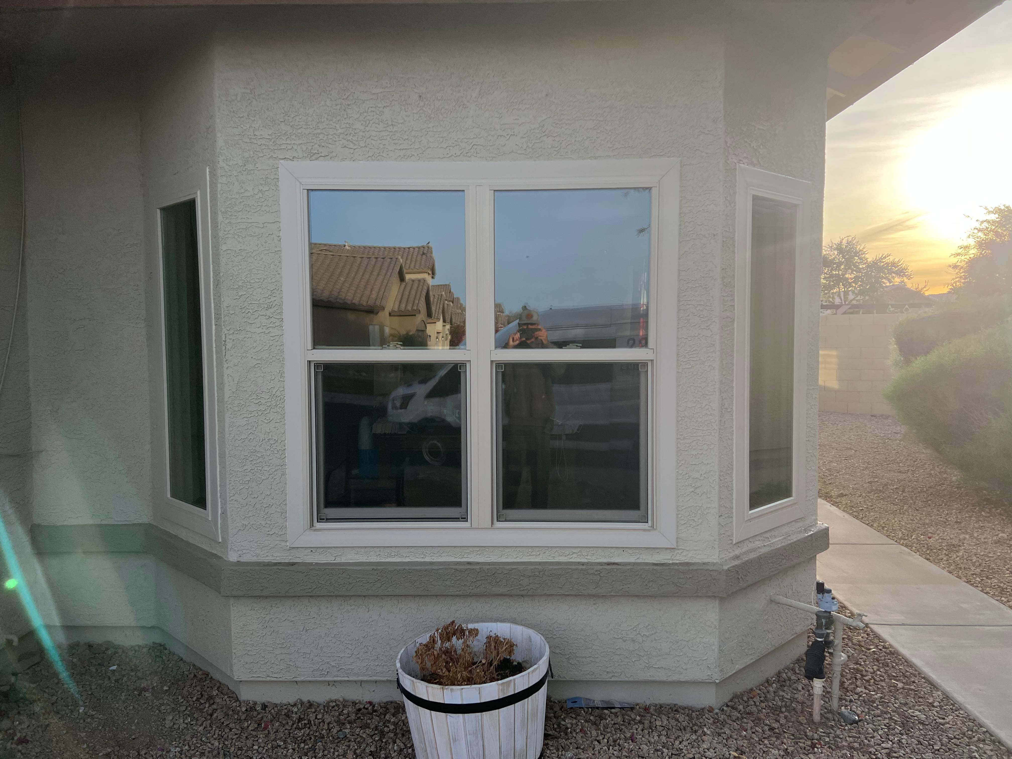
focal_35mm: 26
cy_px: 380
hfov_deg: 67.3
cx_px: 506
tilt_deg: -3.8
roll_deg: -0.2
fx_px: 760
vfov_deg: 53.1
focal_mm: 5.7
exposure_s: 1/2045
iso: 50
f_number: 1.5
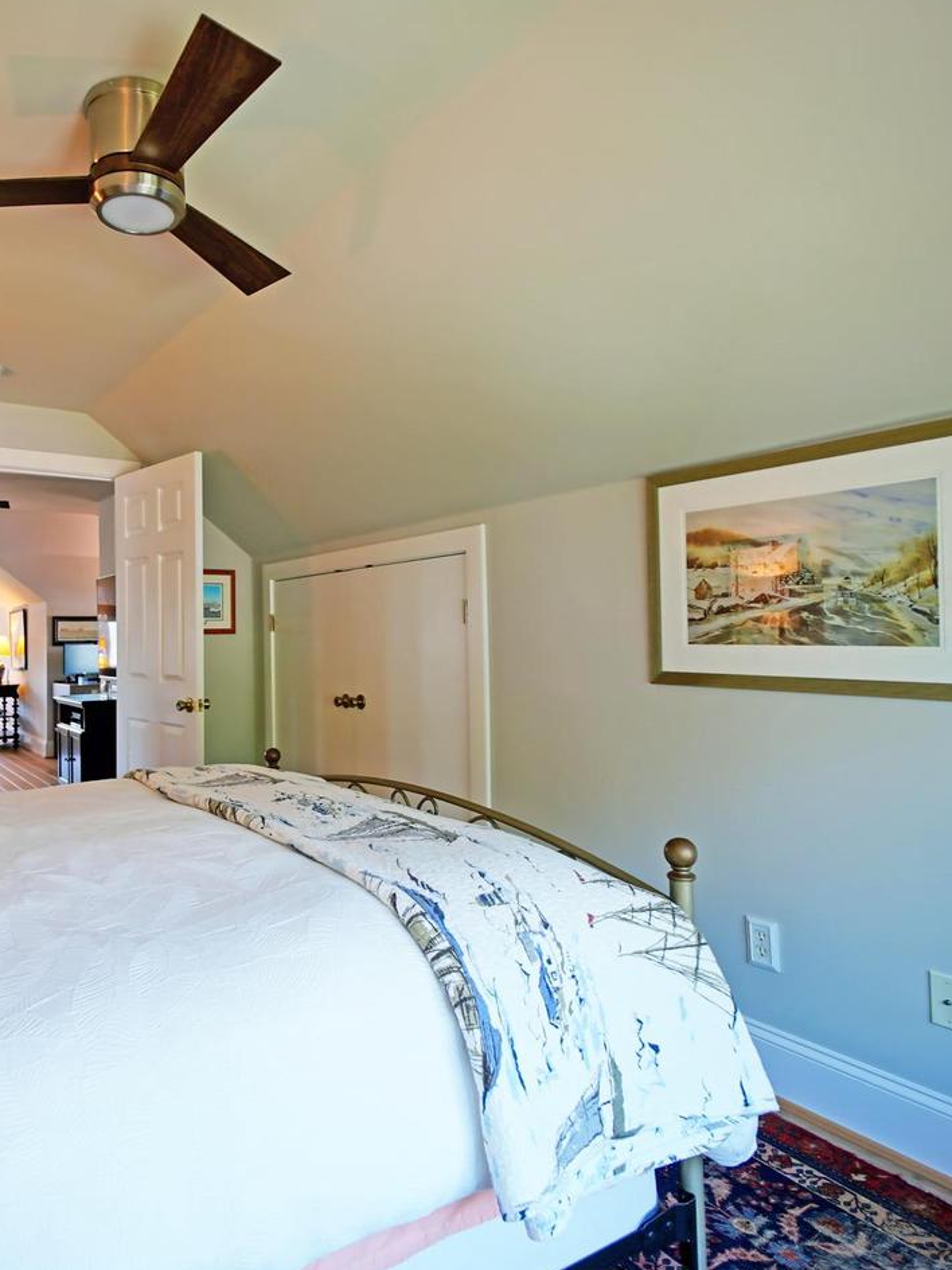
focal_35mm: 22
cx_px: 321
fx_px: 807
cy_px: 631
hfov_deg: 59.7
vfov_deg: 76.4
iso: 125
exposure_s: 1/30
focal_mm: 10
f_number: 2.8
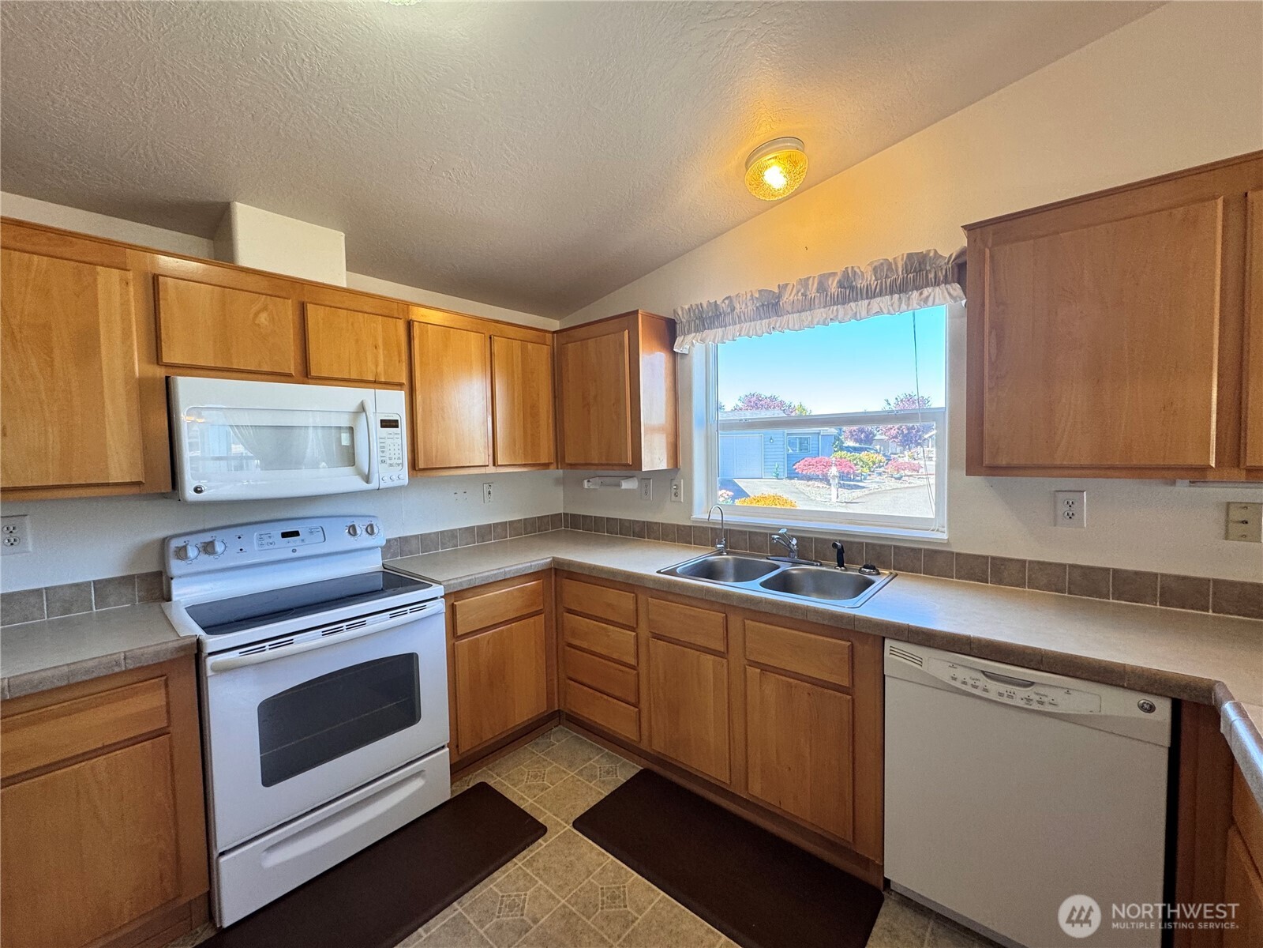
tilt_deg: -2.6
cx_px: 632
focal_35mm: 14
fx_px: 511
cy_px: 474
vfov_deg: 85.7
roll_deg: +0.9
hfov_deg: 102.1
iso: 160
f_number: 2.2
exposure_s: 1/120
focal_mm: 2.22
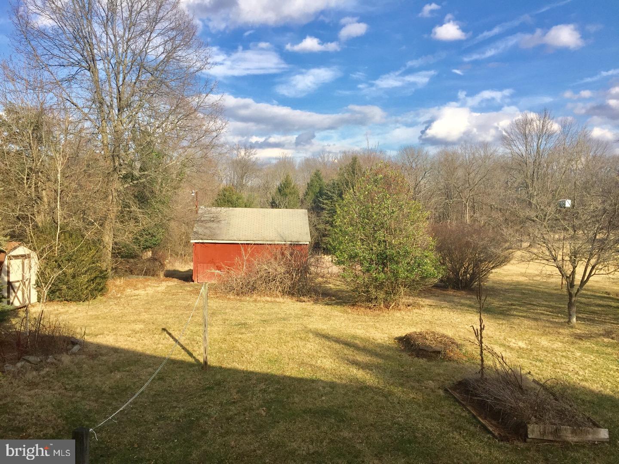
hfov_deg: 61.7
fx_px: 519
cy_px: 232
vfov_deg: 48.2
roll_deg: -1.4
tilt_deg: -4.1
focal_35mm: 29
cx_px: 310
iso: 32
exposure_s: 1/1721
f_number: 2.2
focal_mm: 4.15
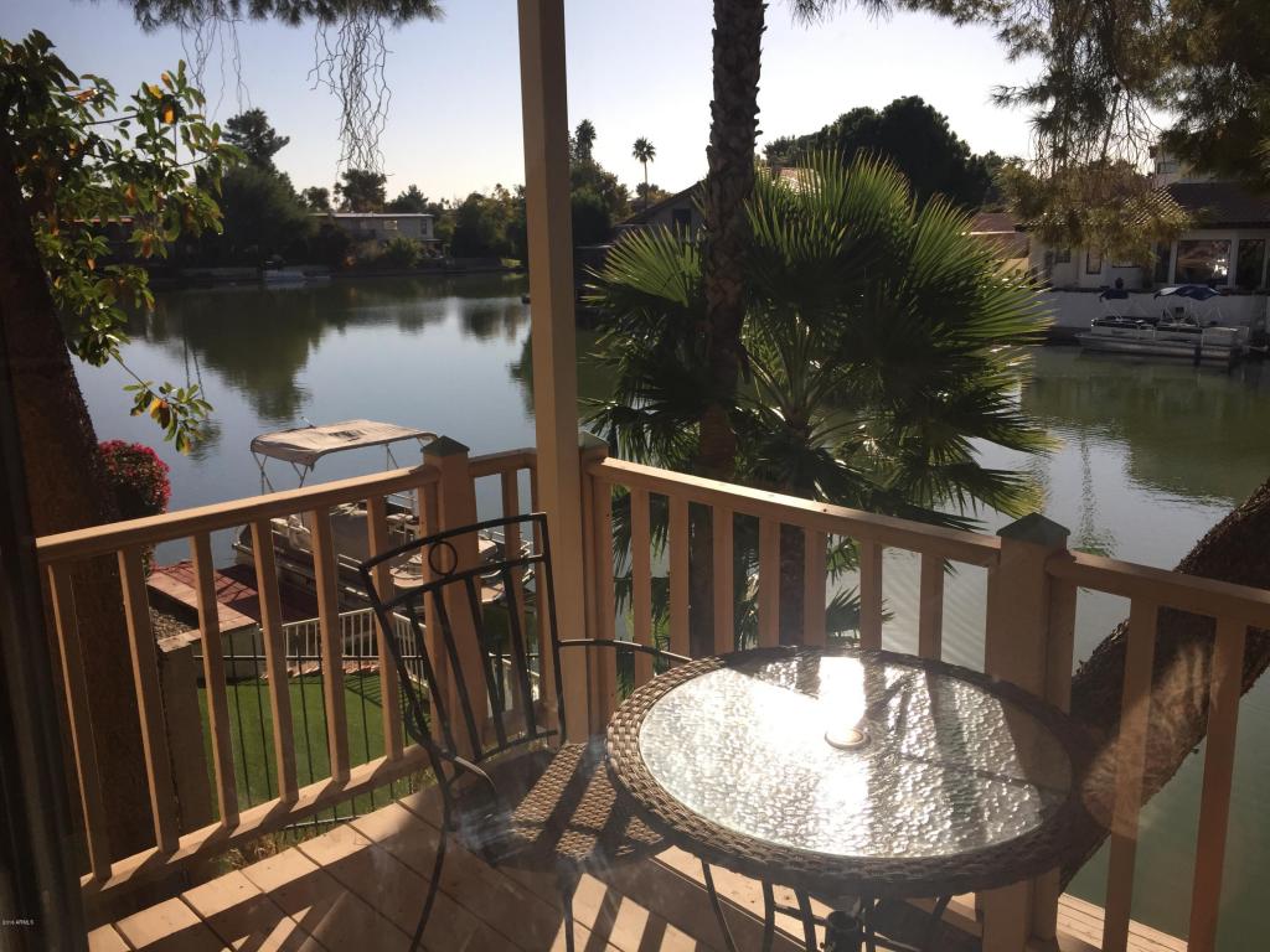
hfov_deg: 61.7
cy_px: 476
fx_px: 1064
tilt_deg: -12.0
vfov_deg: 48.2
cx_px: 635
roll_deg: +0.2
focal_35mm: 29
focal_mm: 4.15
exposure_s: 1/2326
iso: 50
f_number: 2.2
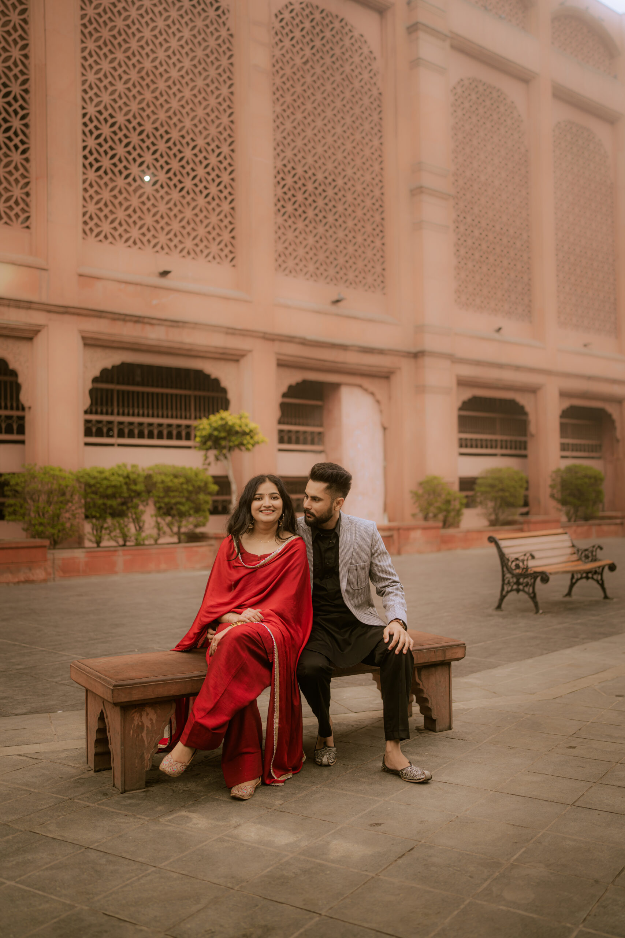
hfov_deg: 37.9
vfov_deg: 54.4
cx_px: 312
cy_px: 469
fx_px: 911
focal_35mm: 35
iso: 50
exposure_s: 1/100
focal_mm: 35
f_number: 1.4
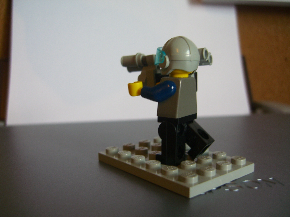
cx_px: 145
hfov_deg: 49.0
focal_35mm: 38
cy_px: 108
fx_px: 318
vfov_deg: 37.7
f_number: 2.8
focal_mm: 7.9
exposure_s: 1/25
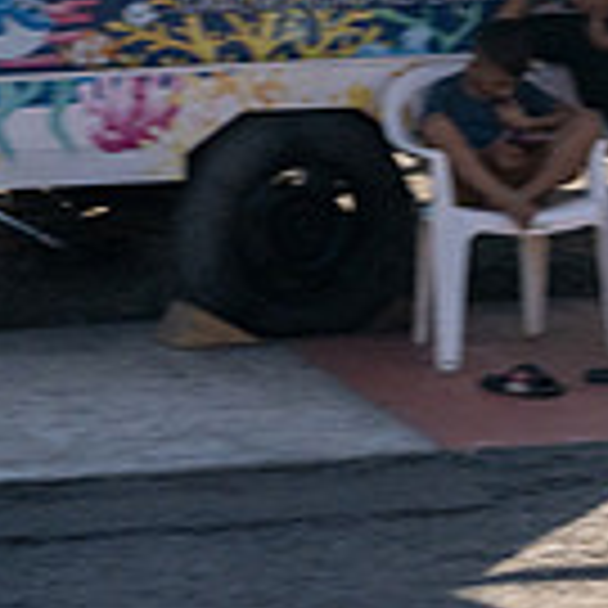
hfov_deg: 7.6
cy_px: -230
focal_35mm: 229
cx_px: 183
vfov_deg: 7.5
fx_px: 4551
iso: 500
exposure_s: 1/500
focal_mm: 50
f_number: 8
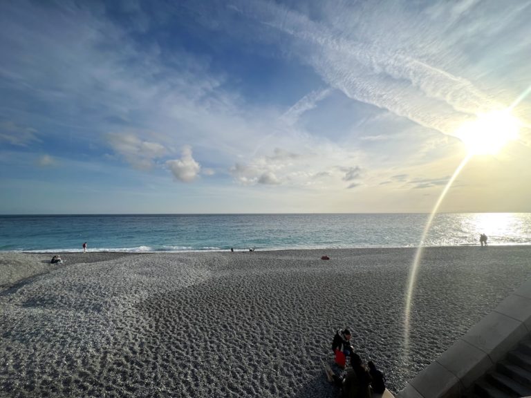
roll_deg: +0.4
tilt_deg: +3.1
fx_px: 199
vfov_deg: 89.9
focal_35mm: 13
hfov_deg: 106.2
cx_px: 266
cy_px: 199
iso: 40
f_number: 1.8
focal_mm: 1.57
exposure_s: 1/4065
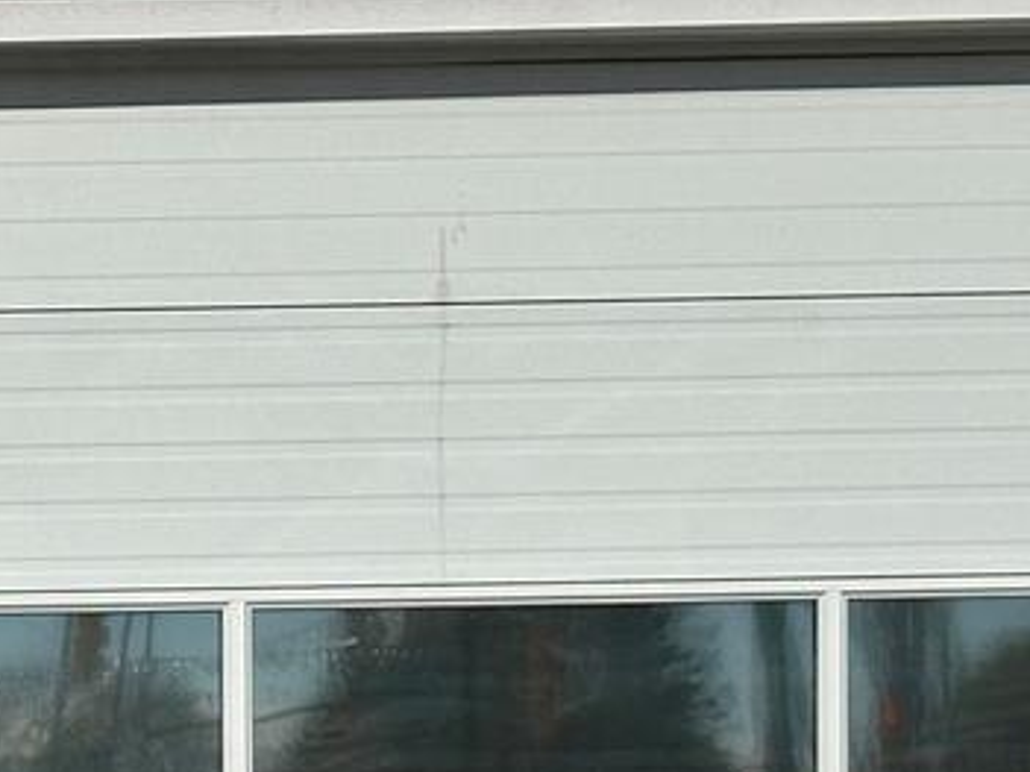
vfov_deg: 8.3
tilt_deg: -2.1
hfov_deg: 10.8
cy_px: 1048
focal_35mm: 175
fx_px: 5205
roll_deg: +1.4
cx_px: -634
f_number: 1.78
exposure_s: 1/12048
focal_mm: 6.86
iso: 64
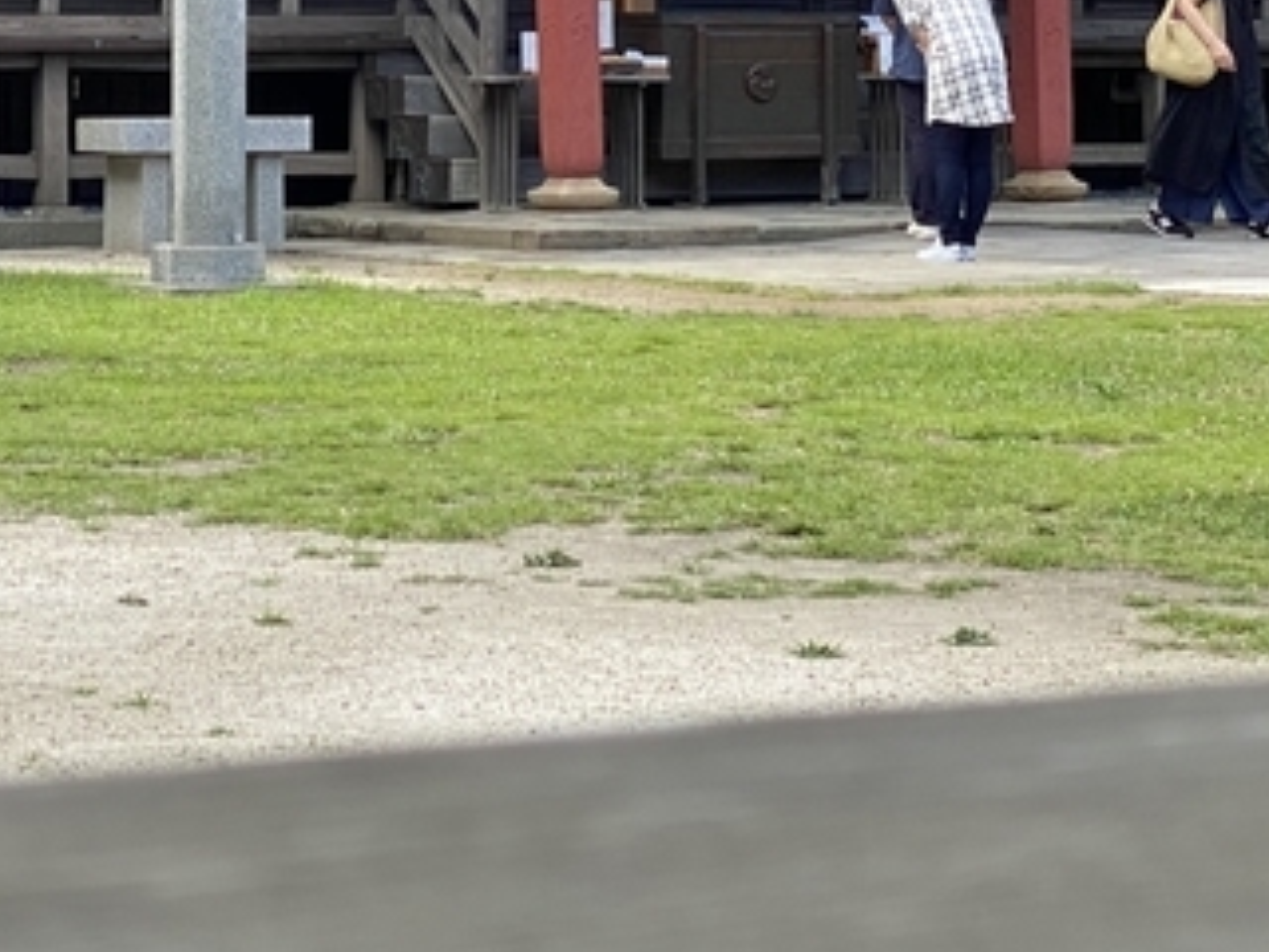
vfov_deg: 11.2
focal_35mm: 130
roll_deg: -0.3
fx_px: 4766
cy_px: -159
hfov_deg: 15.1
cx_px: 341
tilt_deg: +3.0
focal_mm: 6
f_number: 2
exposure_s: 1/571
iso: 20
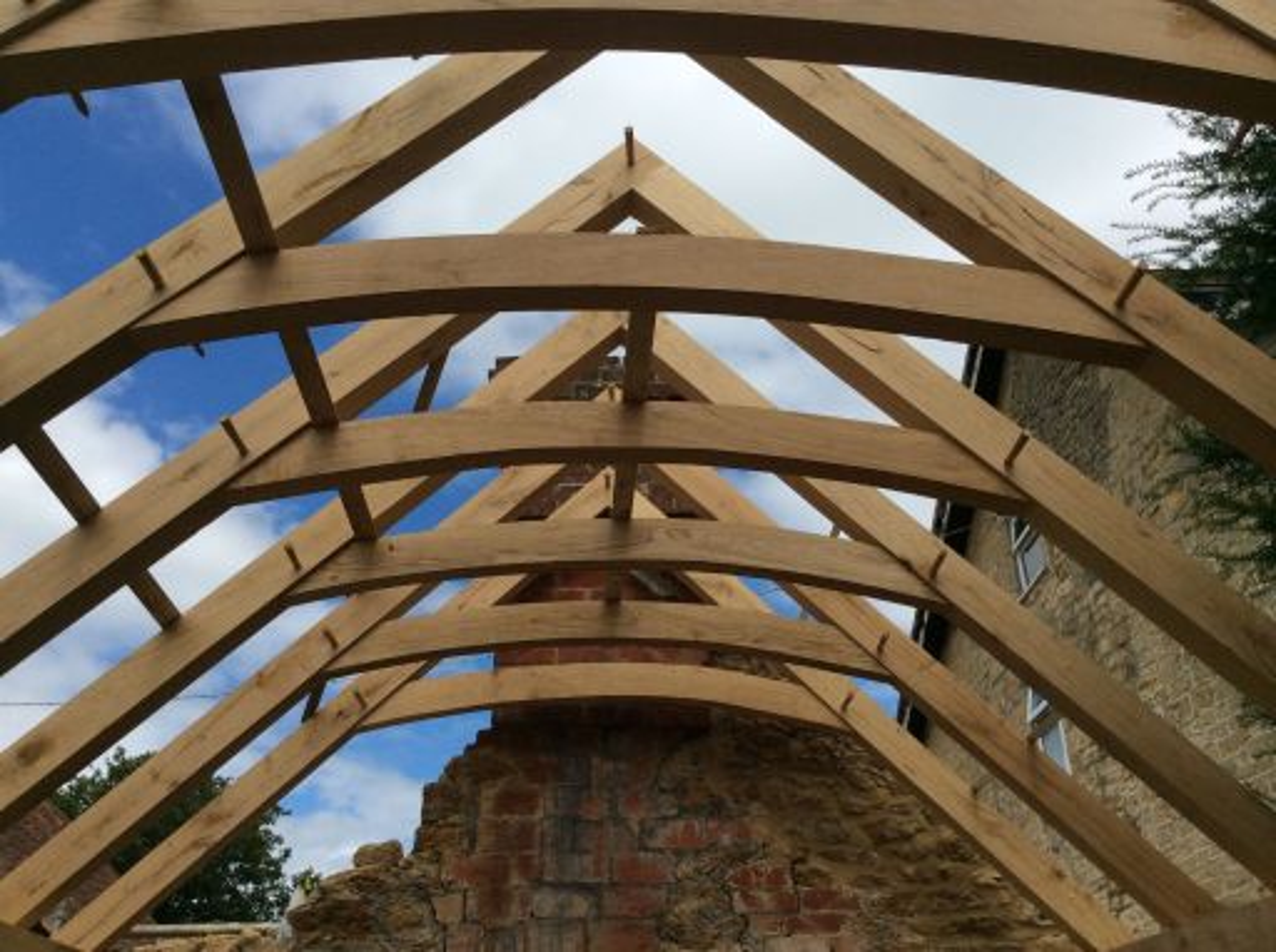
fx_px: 1214
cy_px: 476
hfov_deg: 55.4
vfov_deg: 42.8
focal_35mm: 33
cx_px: 638
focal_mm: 3.3
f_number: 2.4
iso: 32
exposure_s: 1/2488
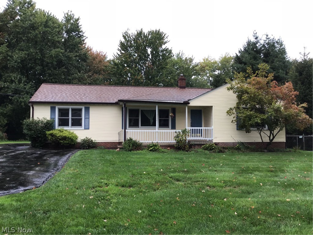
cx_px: 156
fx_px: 280
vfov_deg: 45.4
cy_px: 118
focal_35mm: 31
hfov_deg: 58.4
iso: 32
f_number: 2.4
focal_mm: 3.3
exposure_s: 1/60
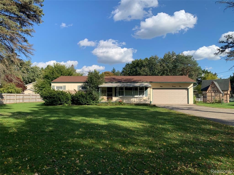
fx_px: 176
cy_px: 88
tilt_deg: +3.9
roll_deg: +0.8
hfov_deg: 67.3
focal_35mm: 26
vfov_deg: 53.1
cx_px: 117
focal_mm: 4.25
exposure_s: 1/1953
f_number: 1.8
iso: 25
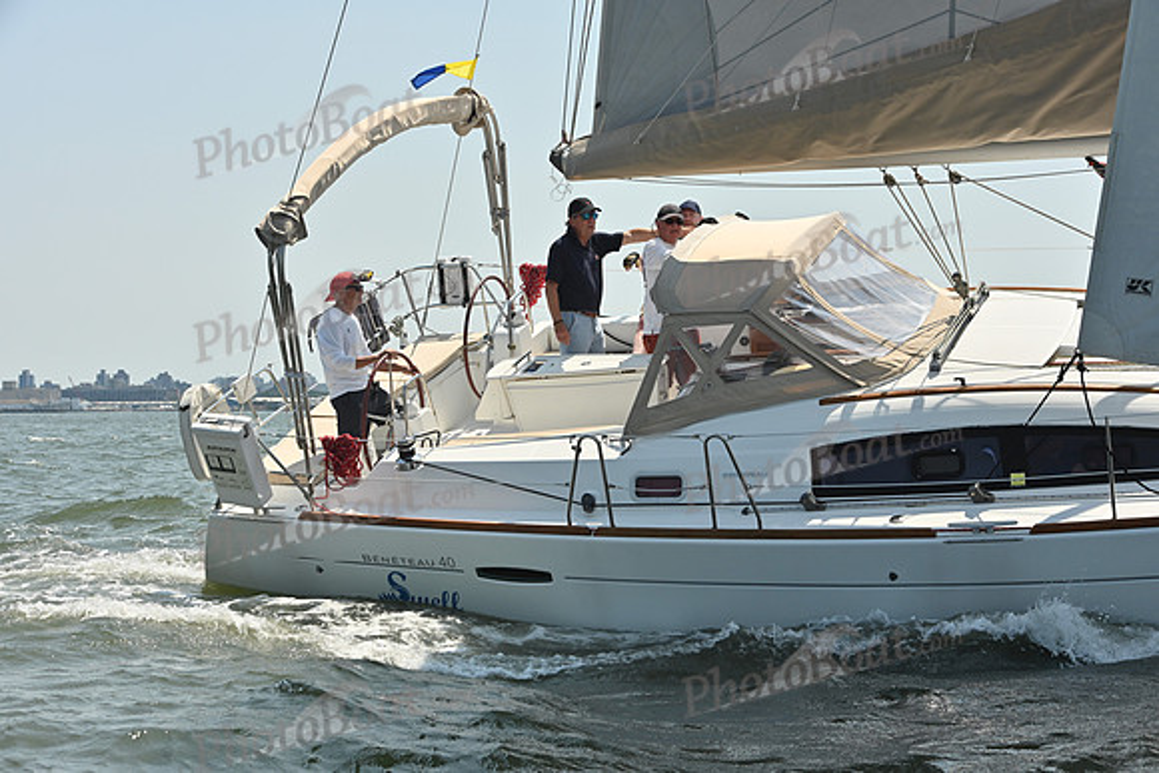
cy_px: 386
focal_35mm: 70
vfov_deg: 19.5
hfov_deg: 28.8
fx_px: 2254
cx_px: 580
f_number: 8
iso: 320
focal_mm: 70
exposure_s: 1/1250
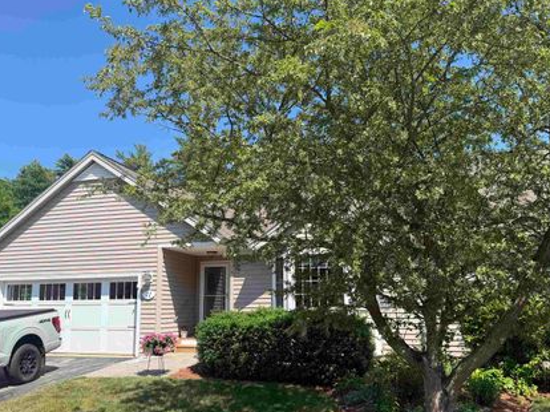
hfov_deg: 61.7
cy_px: 245
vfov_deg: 47.9
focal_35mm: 29
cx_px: 276
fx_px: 461
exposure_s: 1/2703
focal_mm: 6.76
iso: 80
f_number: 1.78
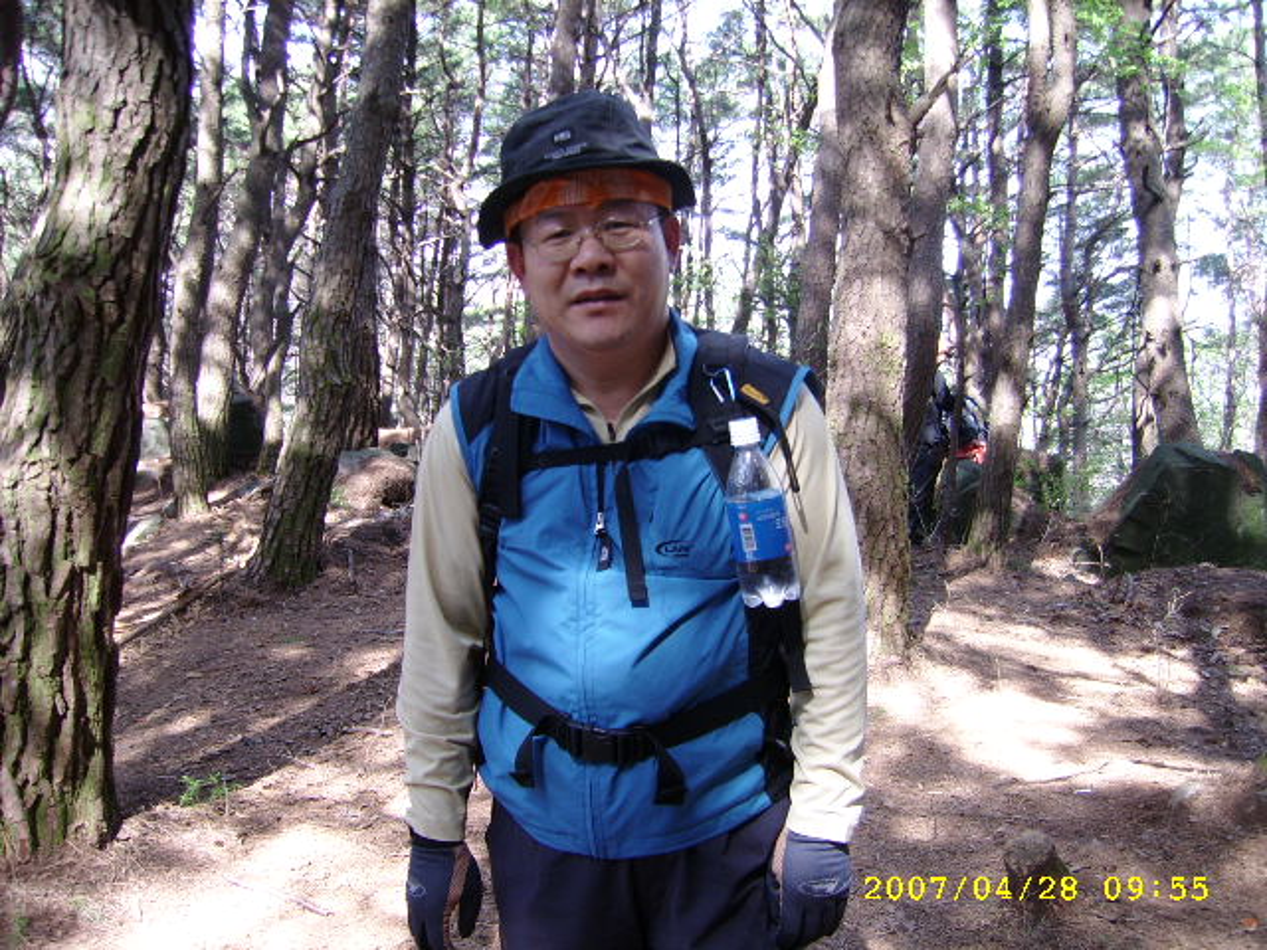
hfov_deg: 52.6
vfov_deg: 40.7
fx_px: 1281
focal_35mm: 35
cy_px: 475
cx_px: 634
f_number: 2.8
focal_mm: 5.95
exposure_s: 1/60
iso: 100
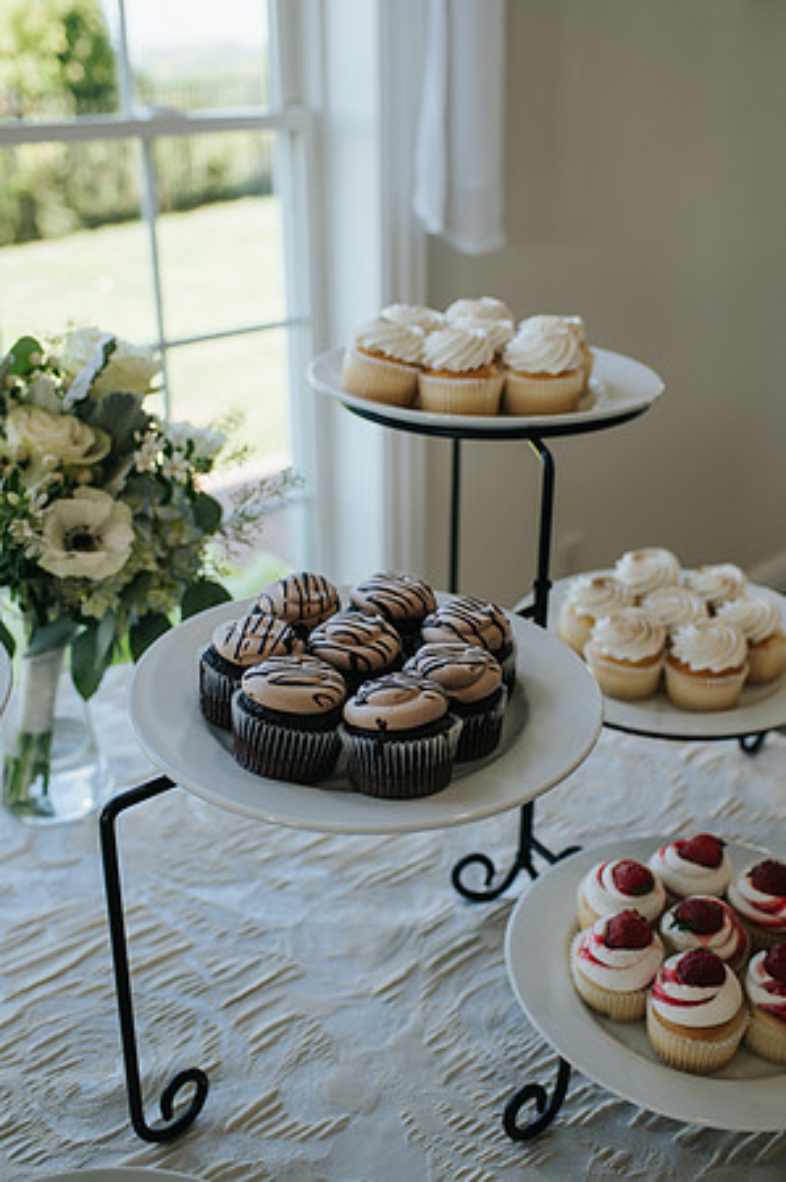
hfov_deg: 37.8
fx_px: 1149
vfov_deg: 54.5
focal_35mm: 35
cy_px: 591
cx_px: 393
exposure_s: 1/320
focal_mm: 35
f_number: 3.5
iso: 280
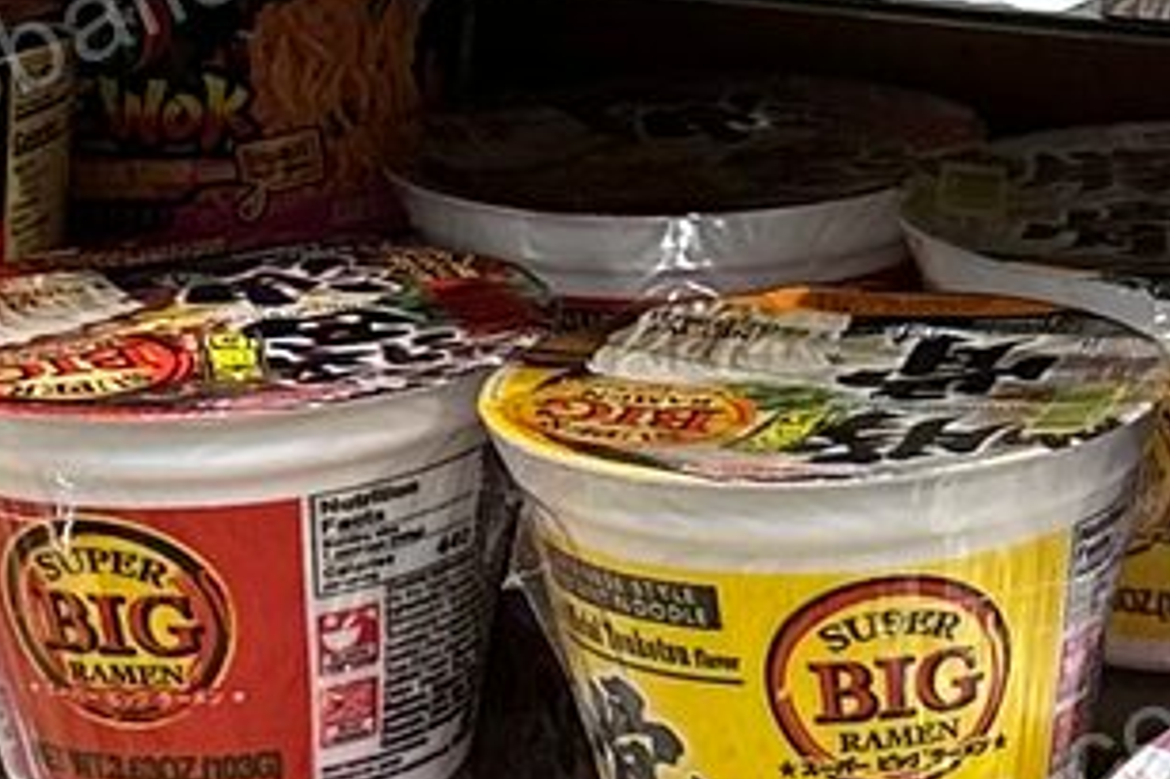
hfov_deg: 11.3
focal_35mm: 173
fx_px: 5619
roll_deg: -0.6
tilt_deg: -18.2
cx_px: 1842
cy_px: 439
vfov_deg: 7.9
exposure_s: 1/60
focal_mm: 6.86
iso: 250
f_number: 1.78
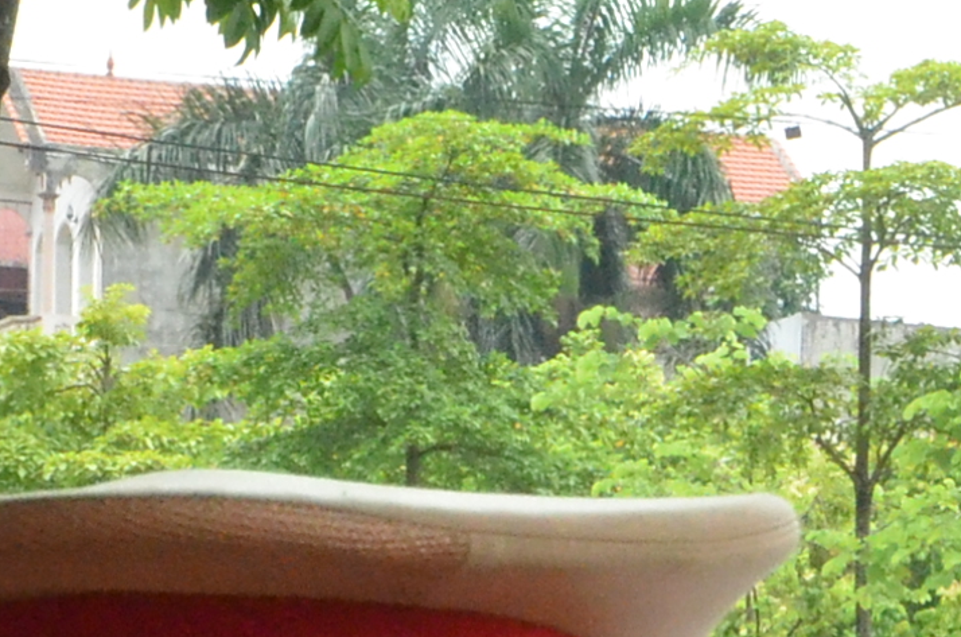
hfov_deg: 9.4
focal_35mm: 210
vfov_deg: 6.4
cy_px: 1204
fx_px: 5584
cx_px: 1665
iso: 4000
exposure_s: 1/640
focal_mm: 27
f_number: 13
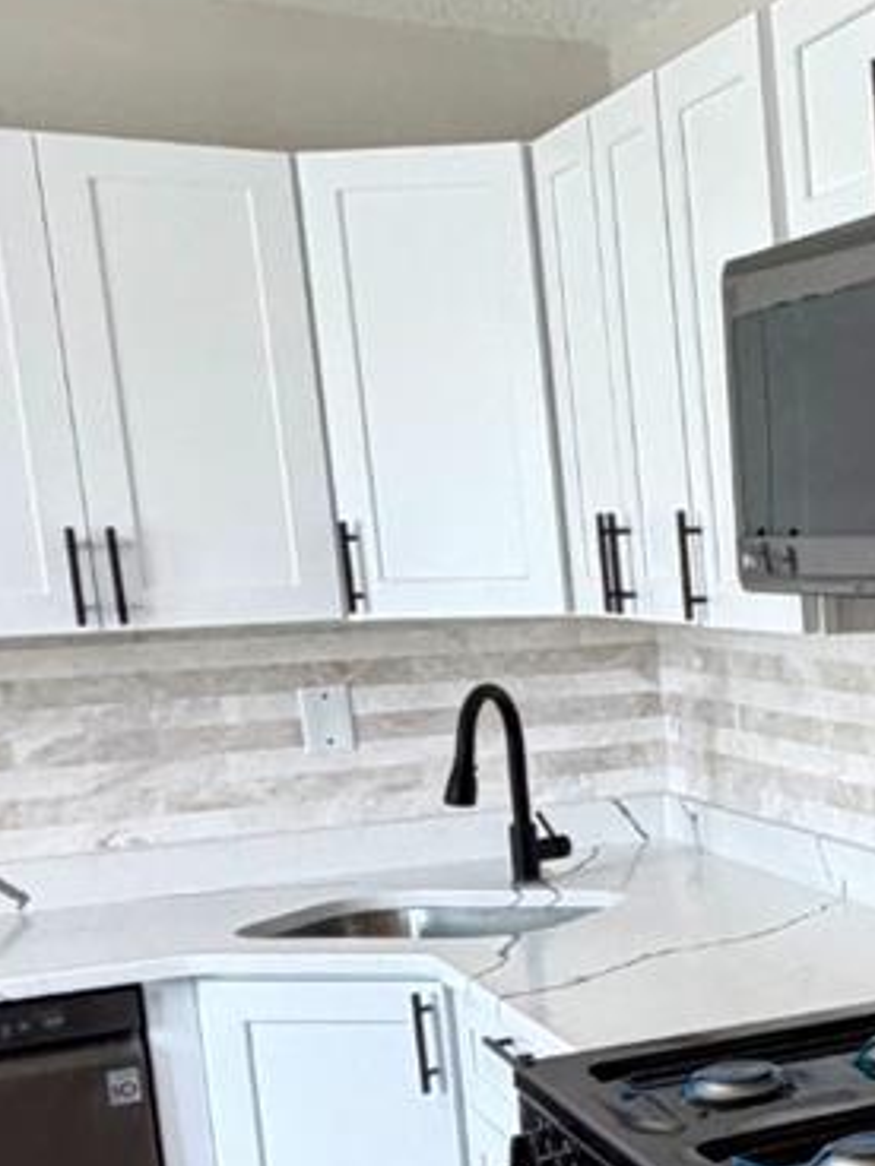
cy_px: 822
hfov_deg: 20.4
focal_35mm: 57
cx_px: 1450
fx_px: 1921
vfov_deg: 33.3
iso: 320
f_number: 2.2
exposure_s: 1/96
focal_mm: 2.22
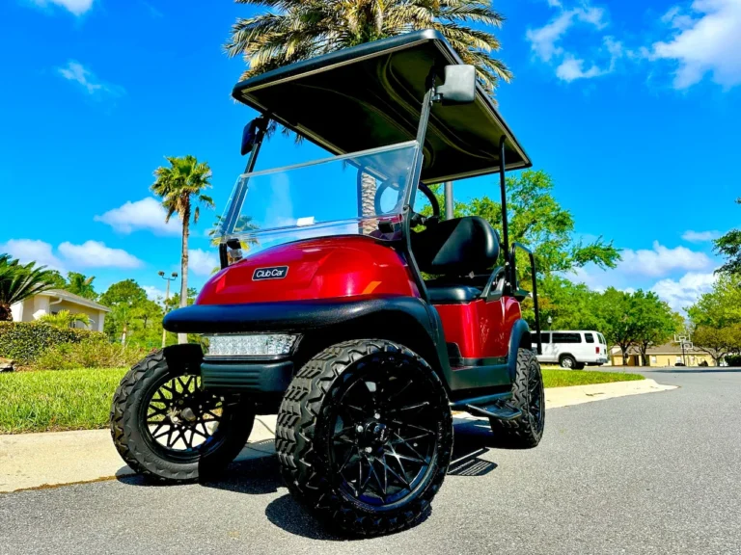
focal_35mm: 24
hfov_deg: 71.6
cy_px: 278
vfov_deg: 56.8
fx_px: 514
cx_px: 370
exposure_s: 1/4016
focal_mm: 6.86
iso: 80
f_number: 1.78
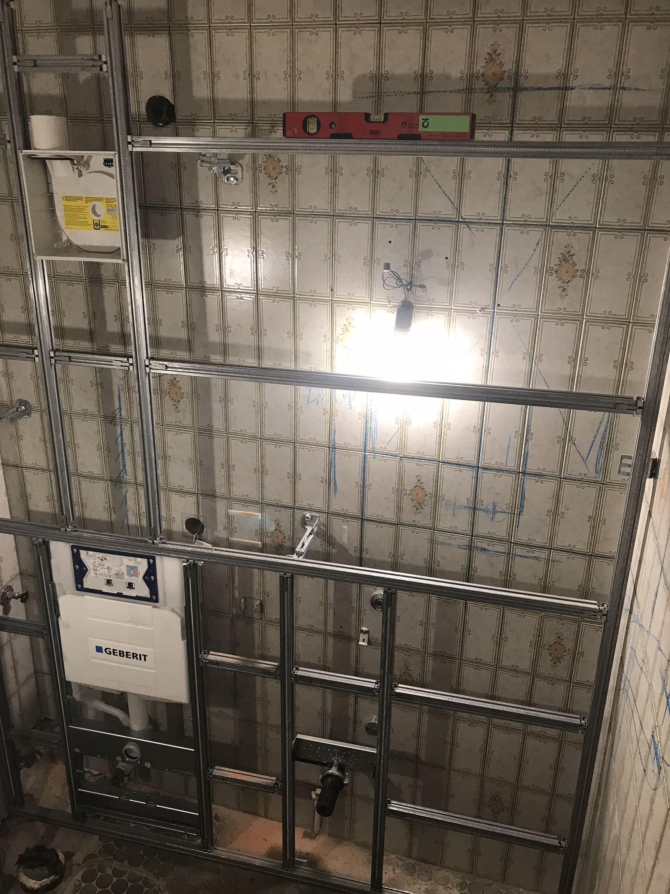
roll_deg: -0.9
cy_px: 447
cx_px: 335
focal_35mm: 28
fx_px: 723
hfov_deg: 49.7
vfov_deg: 63.4
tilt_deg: -20.0
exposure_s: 1/33
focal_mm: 3.99
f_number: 1.8
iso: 40
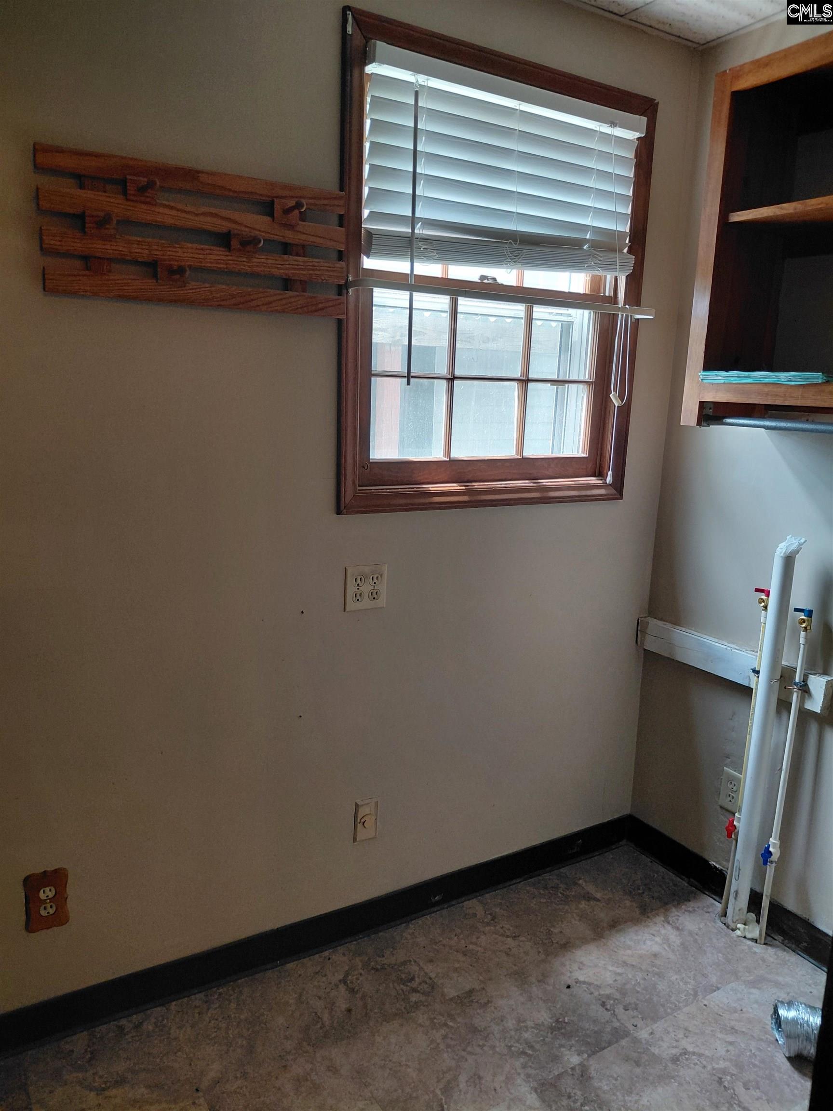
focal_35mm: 25
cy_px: 556
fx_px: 802
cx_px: 416
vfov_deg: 69.4
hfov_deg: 54.9
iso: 200
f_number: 1.8
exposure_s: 1/120
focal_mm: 4.69
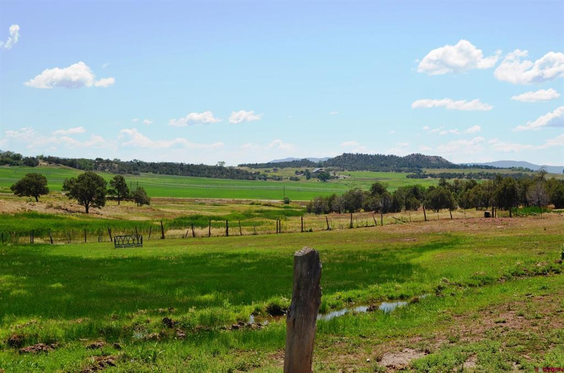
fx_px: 891
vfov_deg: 23.7
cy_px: 186
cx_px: 282
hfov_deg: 35.1
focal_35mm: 57
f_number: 10
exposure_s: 1/200
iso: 100
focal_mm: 38
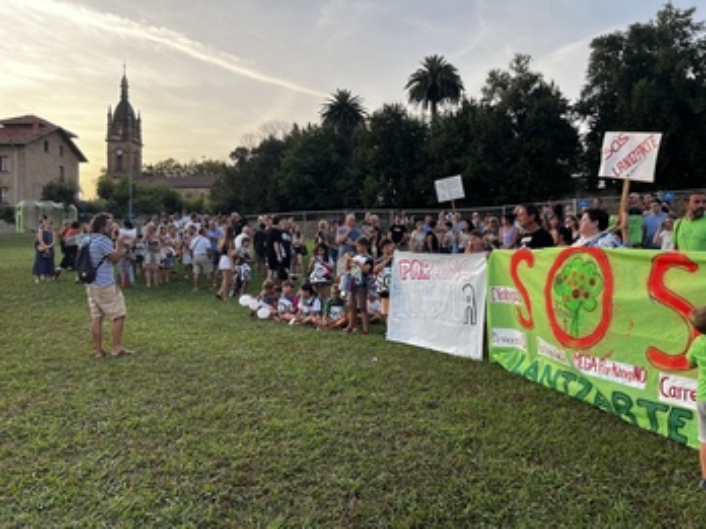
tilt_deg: -1.3
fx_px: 530
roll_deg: -0.4
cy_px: 264
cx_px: 353
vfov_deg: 53.1
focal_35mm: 26
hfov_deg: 67.3
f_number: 1.5
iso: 50
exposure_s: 1/316
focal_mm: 5.7
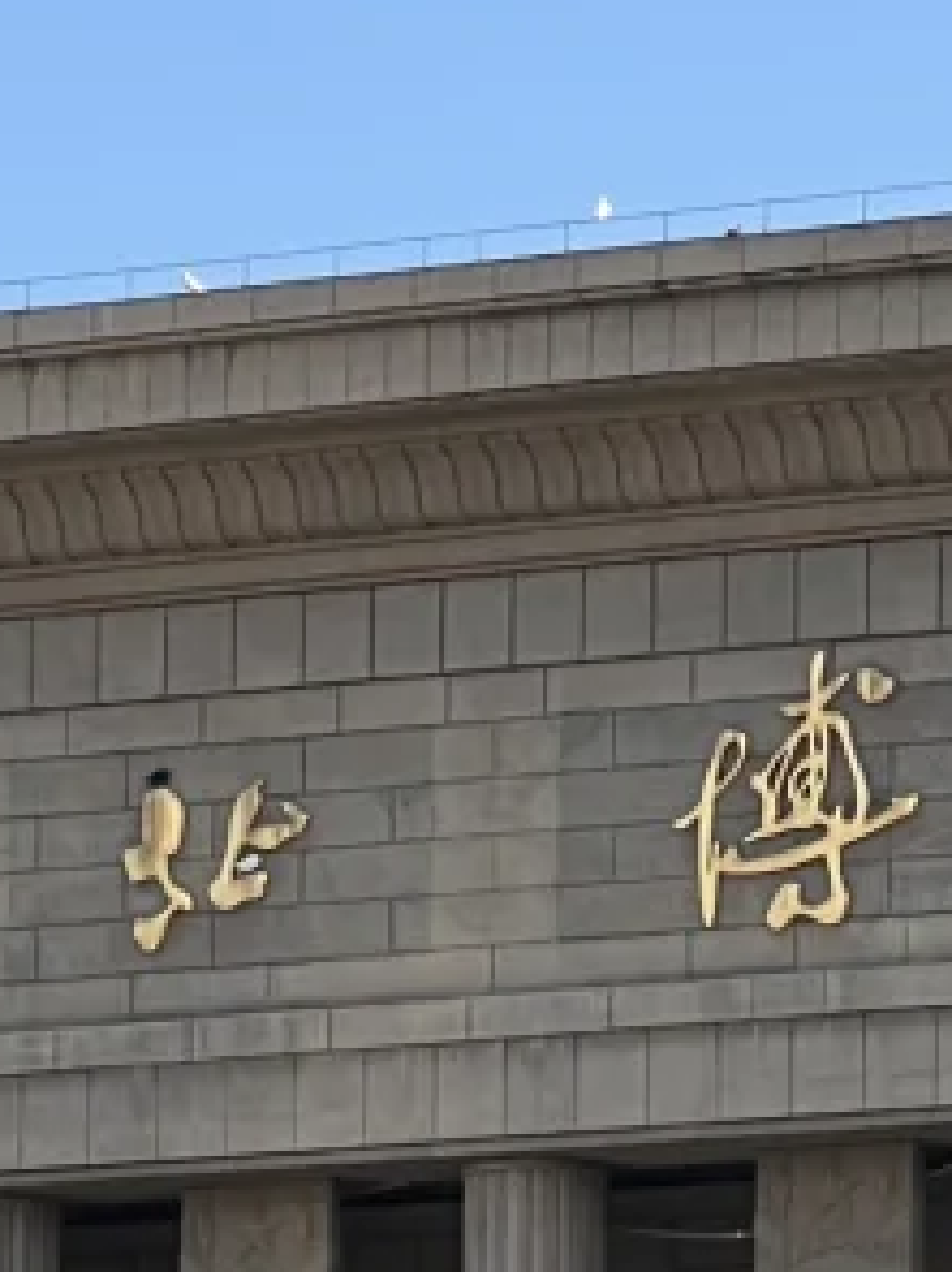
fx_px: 13798
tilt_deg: +9.2
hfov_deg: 3.9
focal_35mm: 376
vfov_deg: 5.3
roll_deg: -2.1
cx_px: 1185
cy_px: 1082
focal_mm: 9
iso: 32
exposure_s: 1/544
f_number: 2.8
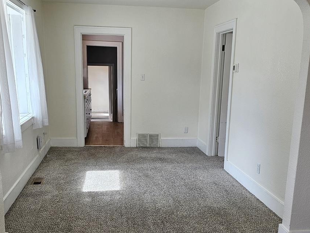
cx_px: 144
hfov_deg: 47.8
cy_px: 150
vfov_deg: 36.6
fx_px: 349
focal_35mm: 39
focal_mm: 6.3
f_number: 1.7
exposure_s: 1/180
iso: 64
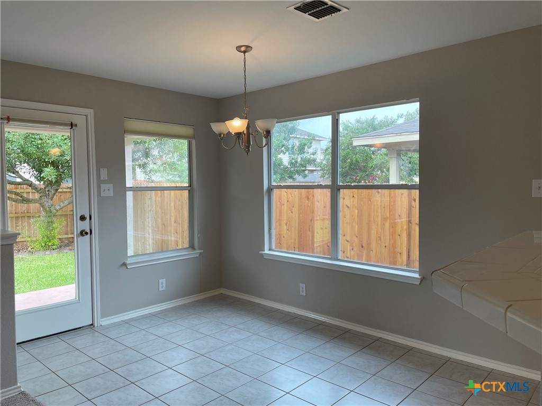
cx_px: 271
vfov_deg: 53.1
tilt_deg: -0.6
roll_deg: +1.1
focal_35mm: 26
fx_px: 407
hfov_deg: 67.3
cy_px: 203
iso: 32
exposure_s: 1/137
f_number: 1.6
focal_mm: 4.2
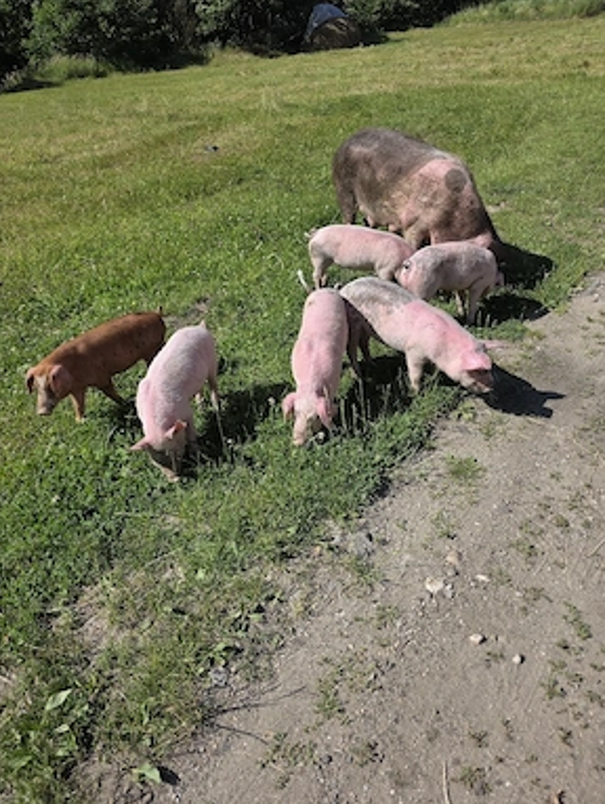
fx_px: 558
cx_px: 302
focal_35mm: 24
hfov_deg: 56.9
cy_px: 399
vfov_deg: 71.5
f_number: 1.7
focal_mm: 6.3
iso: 80
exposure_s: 1/10000
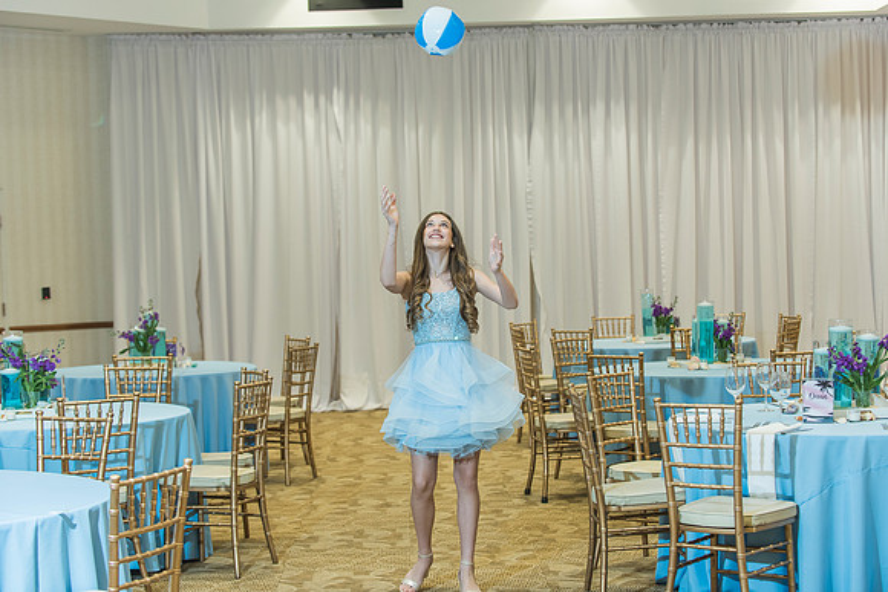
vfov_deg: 19.5
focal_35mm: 70
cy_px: 296
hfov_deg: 28.8
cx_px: 444
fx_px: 1727
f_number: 4
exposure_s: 1/100
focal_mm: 70
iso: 1000
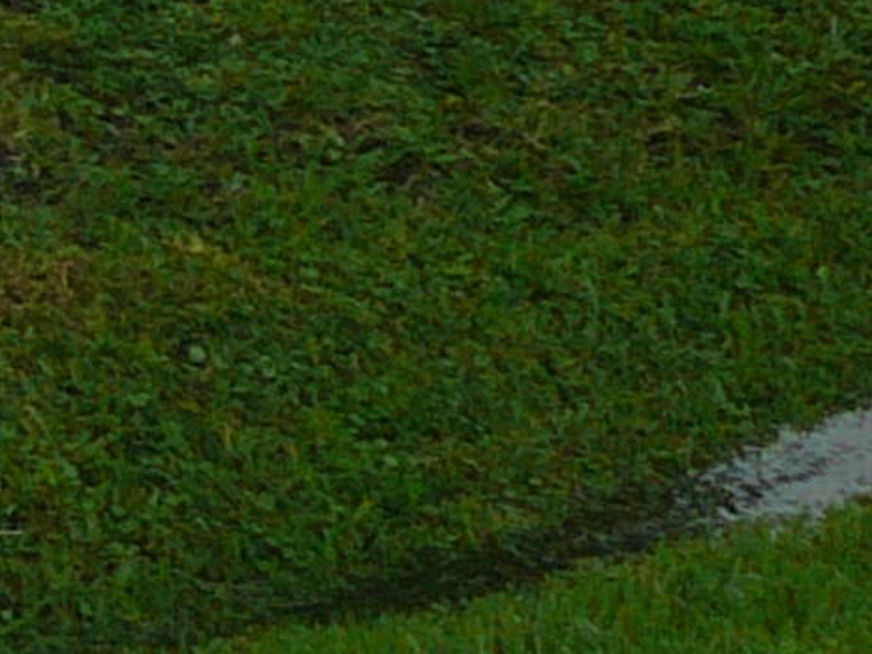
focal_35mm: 193
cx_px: -660
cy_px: -1045
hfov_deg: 9.8
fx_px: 4862
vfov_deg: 7.1
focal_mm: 5.2
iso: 80
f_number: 2.8
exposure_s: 1/60
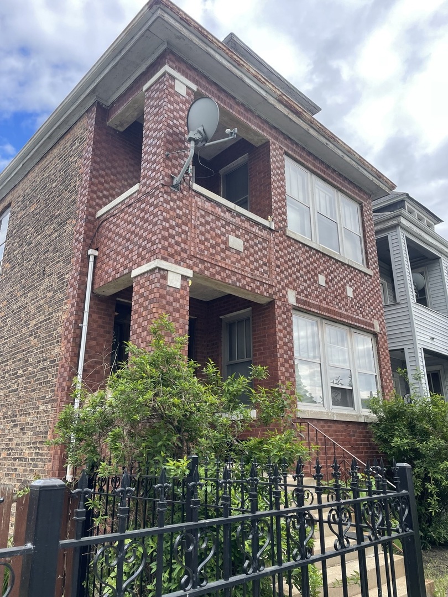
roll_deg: +0.2
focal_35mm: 26
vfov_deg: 67.3
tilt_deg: +17.6
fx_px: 449
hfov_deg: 53.1
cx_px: 224
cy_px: 298
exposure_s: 1/698
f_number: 1.6
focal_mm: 4.2
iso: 32
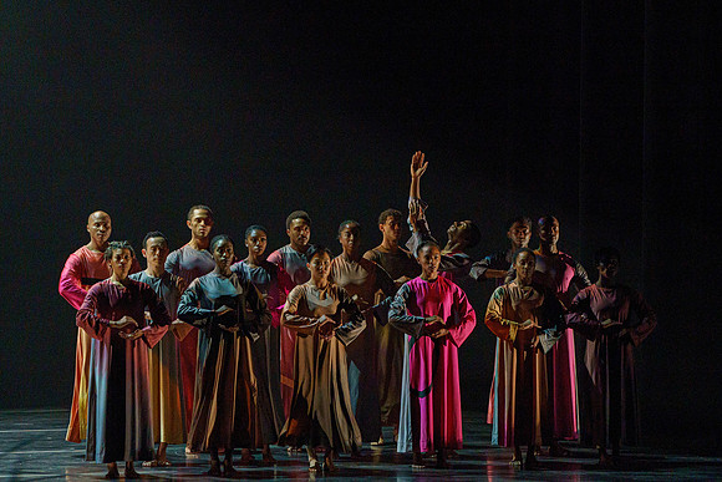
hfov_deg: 8.4
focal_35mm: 246
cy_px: 213
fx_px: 4940
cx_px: 379
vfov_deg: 5.6
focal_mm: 221
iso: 6400
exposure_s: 1/250
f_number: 5.6
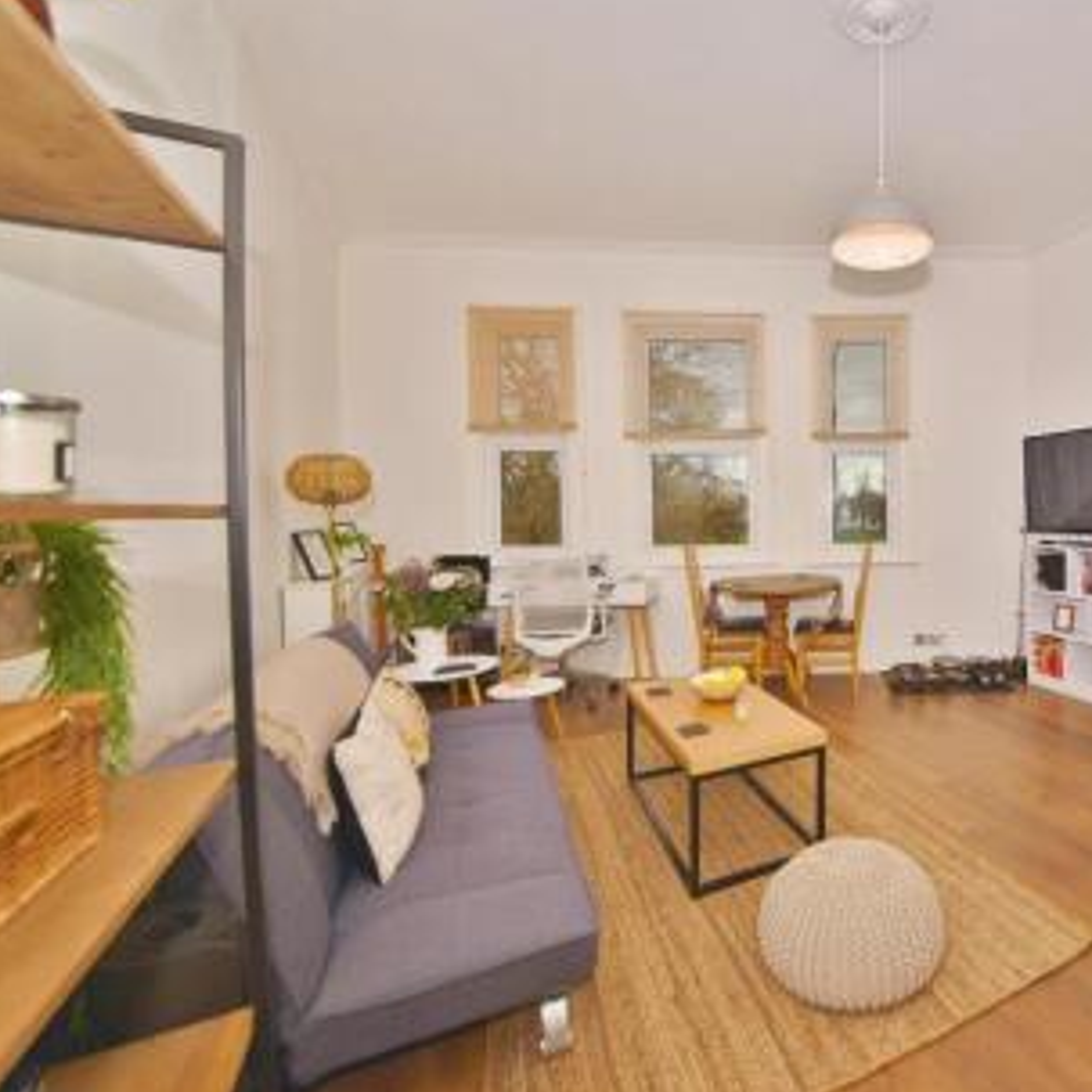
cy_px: 528
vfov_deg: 87.4
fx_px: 571
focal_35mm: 16
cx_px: 840
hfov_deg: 79.6
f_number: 4.5
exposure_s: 1/60
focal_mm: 12
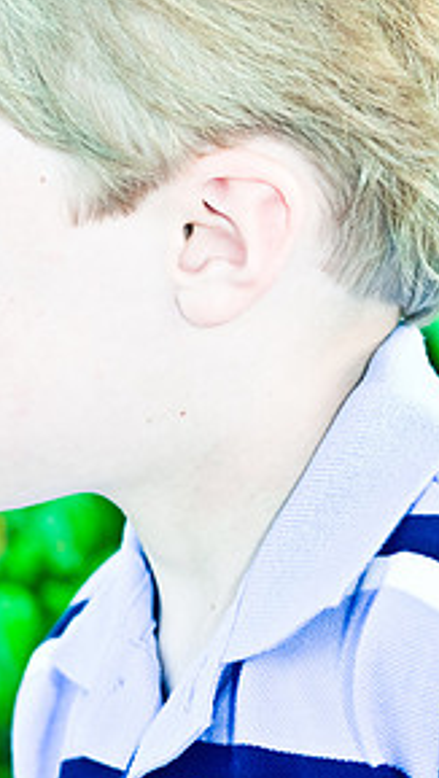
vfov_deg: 12.9
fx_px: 3428
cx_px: 92
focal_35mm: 166
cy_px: 275
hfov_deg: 7.3
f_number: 5.6
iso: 200
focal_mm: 68
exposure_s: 1/125
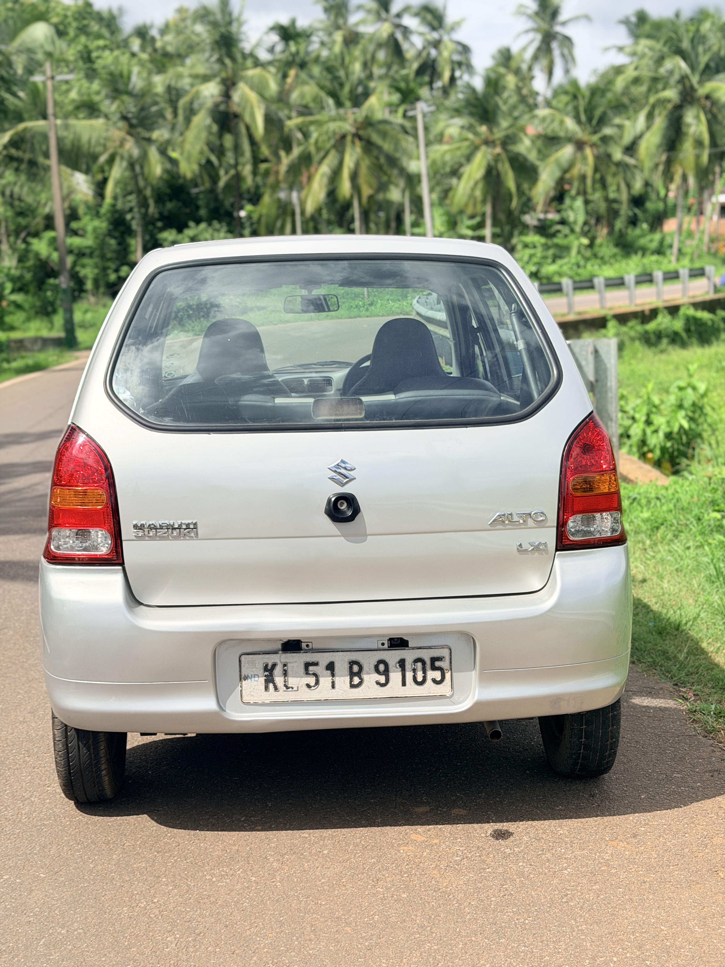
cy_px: 484
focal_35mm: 48
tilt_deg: -9.6
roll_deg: +2.7
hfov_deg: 30.3
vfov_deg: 39.7
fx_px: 1340
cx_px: 362
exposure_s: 1/6536
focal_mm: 6.76
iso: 80
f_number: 1.78
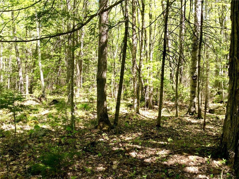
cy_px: 90
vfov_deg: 44.0
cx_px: 120
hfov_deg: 56.9
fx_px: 221
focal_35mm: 32
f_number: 2.4
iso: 32
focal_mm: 3.3
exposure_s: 1/176
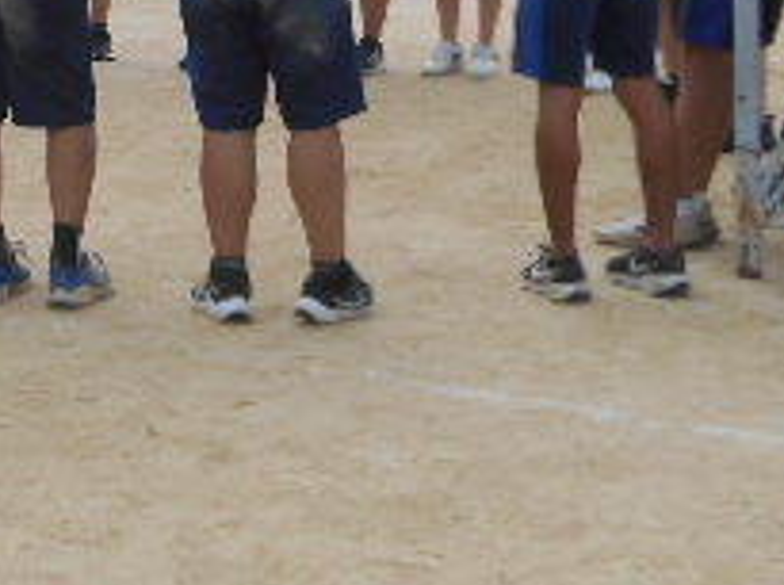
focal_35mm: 122
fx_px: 2758
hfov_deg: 15.9
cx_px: 50
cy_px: -149
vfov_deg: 11.8
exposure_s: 1/640
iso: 80
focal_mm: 6.7
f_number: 3.9
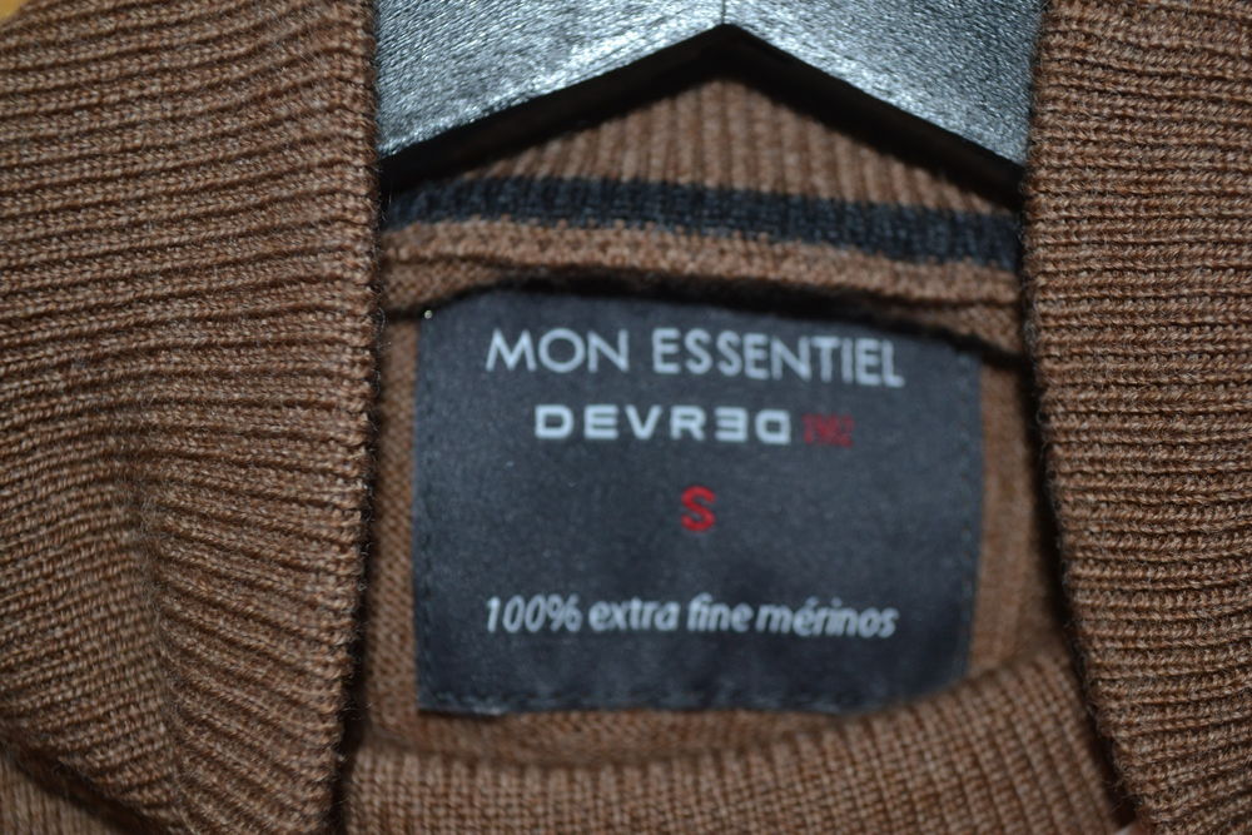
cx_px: 626
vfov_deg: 23.8
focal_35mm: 57
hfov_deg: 35.0
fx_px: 1982
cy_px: 418
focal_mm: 38
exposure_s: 1/60
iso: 320
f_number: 5
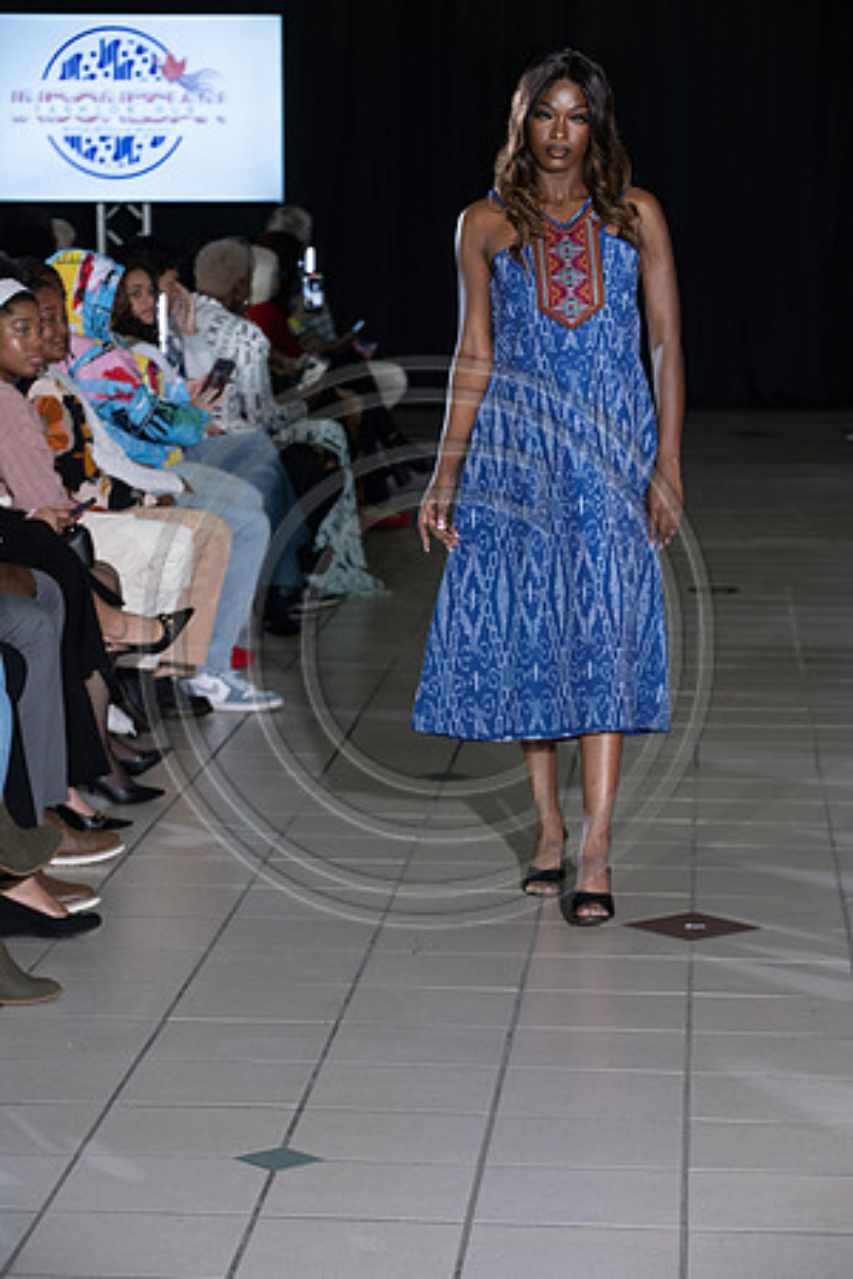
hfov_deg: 13.0
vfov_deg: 19.5
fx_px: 3732
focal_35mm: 105
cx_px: 426
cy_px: 640
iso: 1250
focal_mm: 105
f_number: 5.6
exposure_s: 1/160
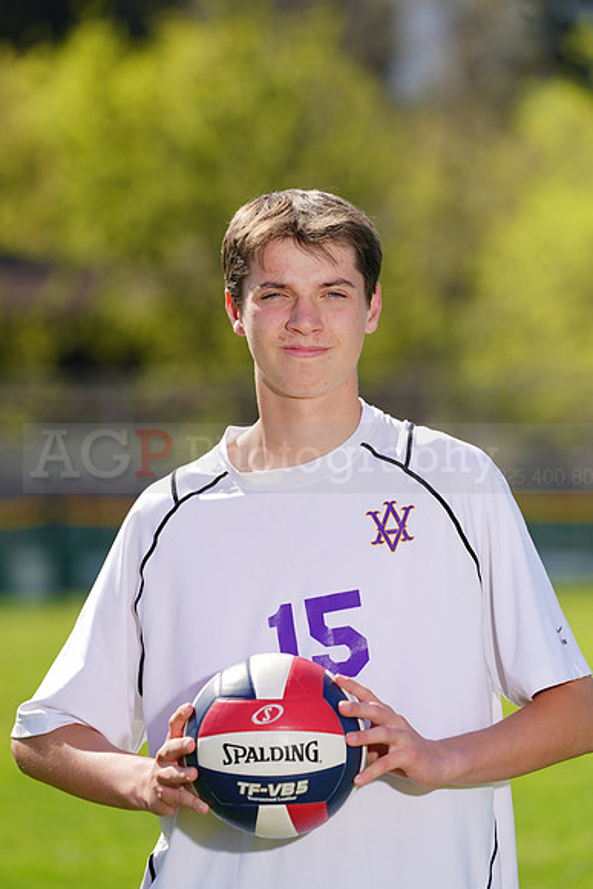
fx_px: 8000
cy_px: 444
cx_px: 296
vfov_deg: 6.4
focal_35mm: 324
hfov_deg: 4.2
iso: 64
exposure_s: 1/200
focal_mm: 324
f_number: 7.1
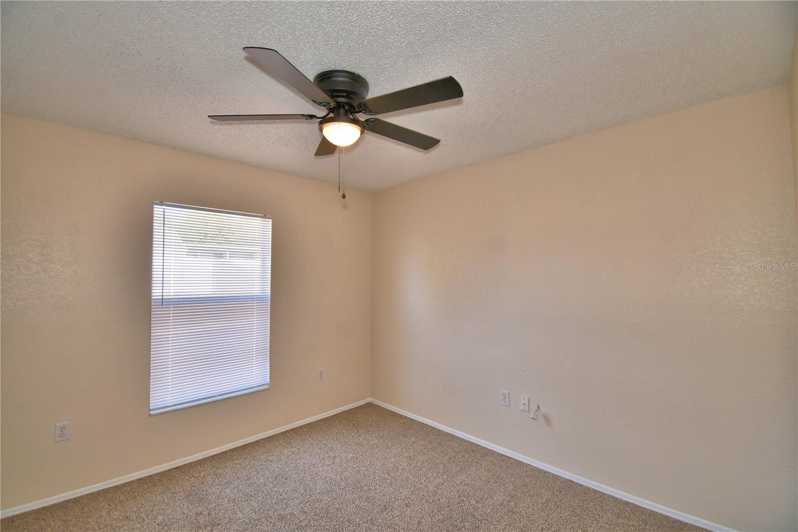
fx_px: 332
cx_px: 399
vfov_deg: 77.3
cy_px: 266
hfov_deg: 100.4
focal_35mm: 15
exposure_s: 1/60
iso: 125
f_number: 4.5
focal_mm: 10
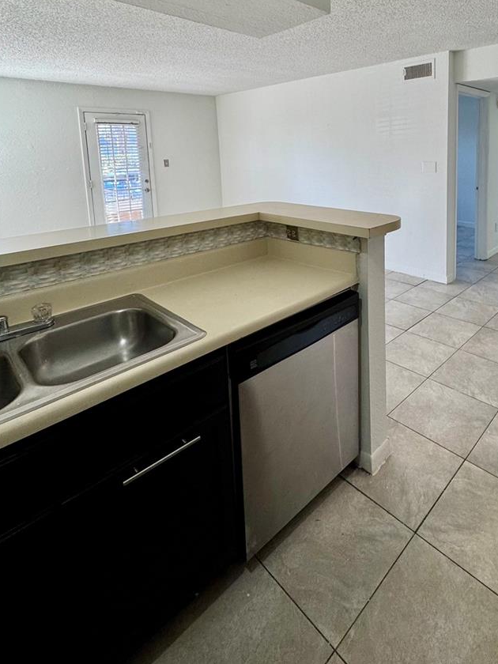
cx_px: 346
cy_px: 192
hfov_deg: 63.7
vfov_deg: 77.5
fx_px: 384
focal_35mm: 20
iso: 200
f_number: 2.2
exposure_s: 1/120
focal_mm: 2.22
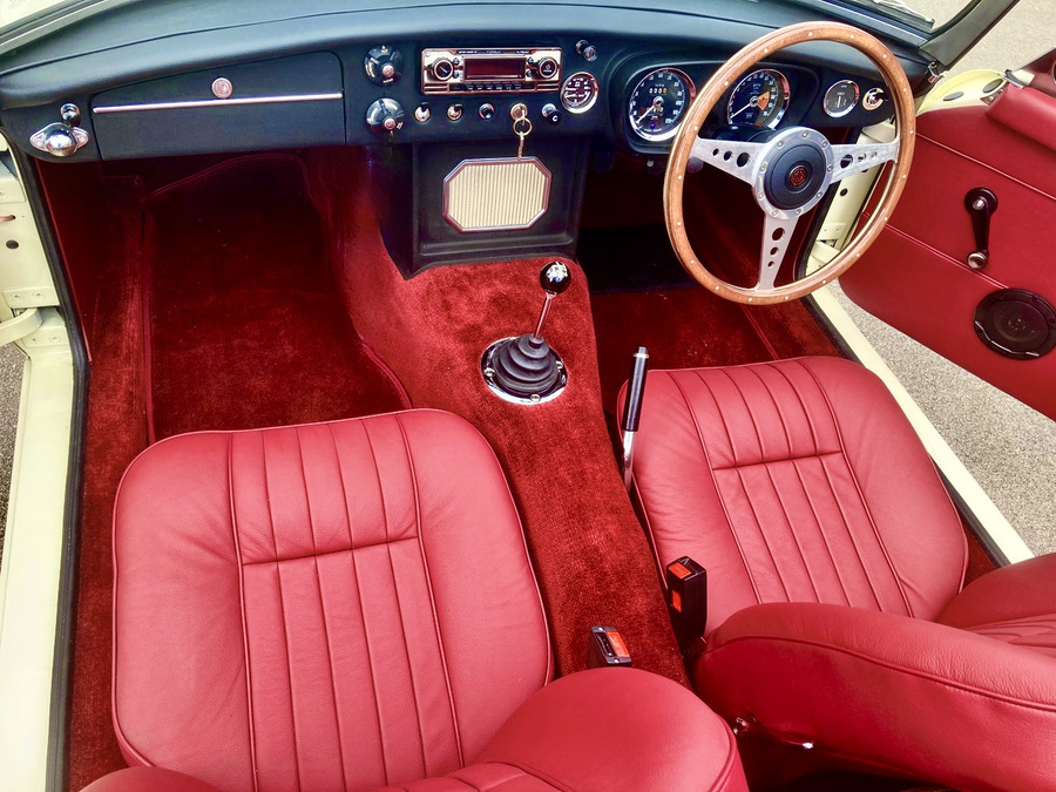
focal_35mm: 28
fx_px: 854
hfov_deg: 63.4
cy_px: 396
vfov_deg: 49.7
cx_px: 528
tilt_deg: -47.1
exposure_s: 1/161
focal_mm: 3.99
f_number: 1.8
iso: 20
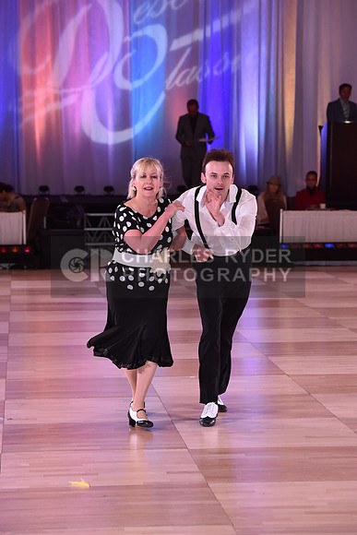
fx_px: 1784
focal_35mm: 120
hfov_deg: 11.4
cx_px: 178
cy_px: 268
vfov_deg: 17.1
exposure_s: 1/250
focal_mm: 120
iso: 2000
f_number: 5.6
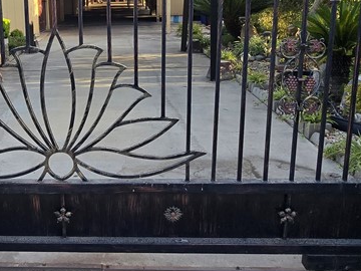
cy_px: 75
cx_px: 91
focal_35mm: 37
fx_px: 386
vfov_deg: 37.9
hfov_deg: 48.3
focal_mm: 2.2
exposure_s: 1/501
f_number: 2.2
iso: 50
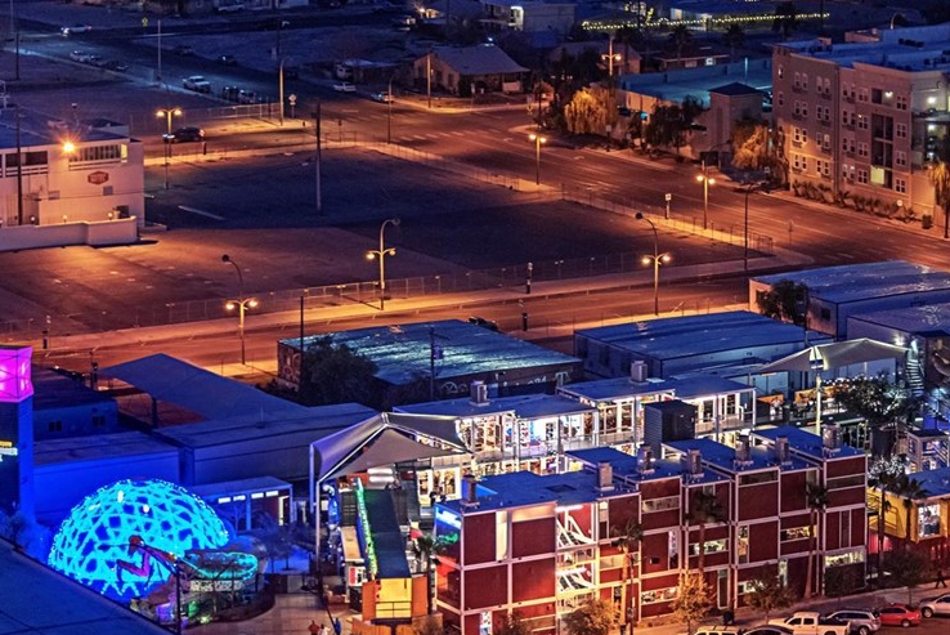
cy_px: 403
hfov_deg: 14.2
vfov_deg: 9.5
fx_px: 3802
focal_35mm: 144
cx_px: 687
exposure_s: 1/15
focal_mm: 98
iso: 2500
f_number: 5.3
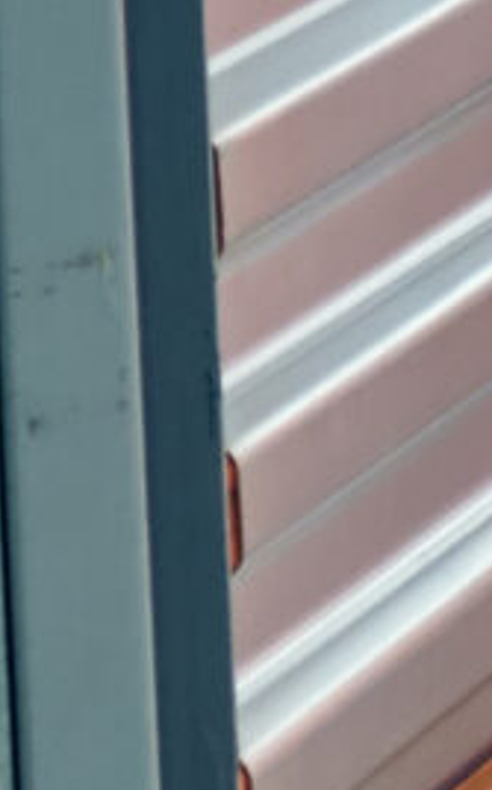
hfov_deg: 3.2
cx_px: 3603
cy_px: -461
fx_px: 7331
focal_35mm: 341
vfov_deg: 6.1
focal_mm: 35
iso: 400
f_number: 2
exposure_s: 1/160
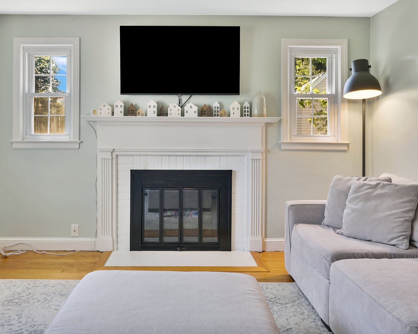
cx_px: 184
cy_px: 135
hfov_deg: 62.0
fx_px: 346
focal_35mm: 28
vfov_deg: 51.2
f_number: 10
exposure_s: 1/2
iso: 200
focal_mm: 20
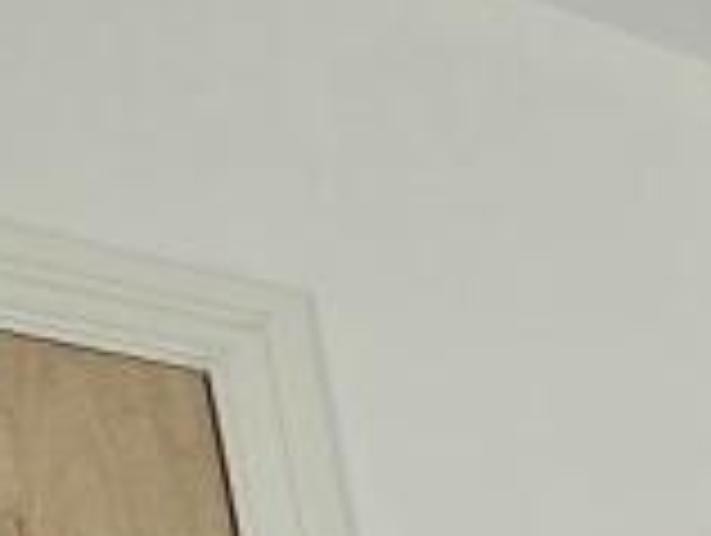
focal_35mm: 84
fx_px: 1728
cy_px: 1464
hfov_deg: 13.8
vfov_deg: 12.0
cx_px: 1814
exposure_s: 1/102
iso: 50
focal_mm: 2.2
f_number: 2.2
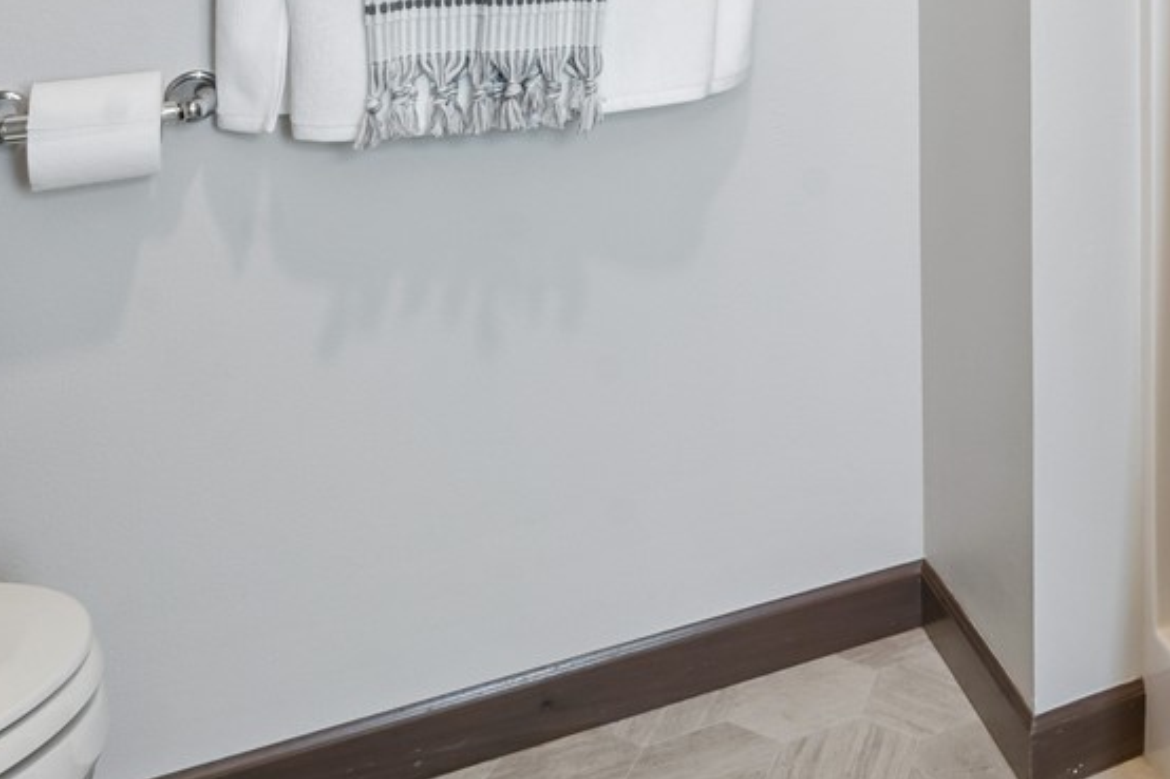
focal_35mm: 49
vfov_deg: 23.3
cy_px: -318
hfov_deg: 34.2
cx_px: 1327
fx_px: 1592
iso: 400
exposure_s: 1/5
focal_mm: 16
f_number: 10
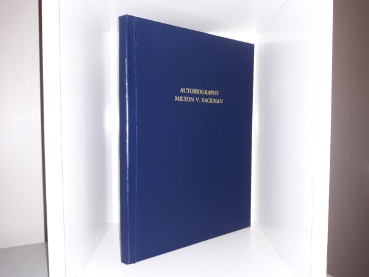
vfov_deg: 49.7
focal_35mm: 28
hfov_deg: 63.4
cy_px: 138
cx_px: 184
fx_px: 298
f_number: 1.7
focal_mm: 3.7
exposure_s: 1/40
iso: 64
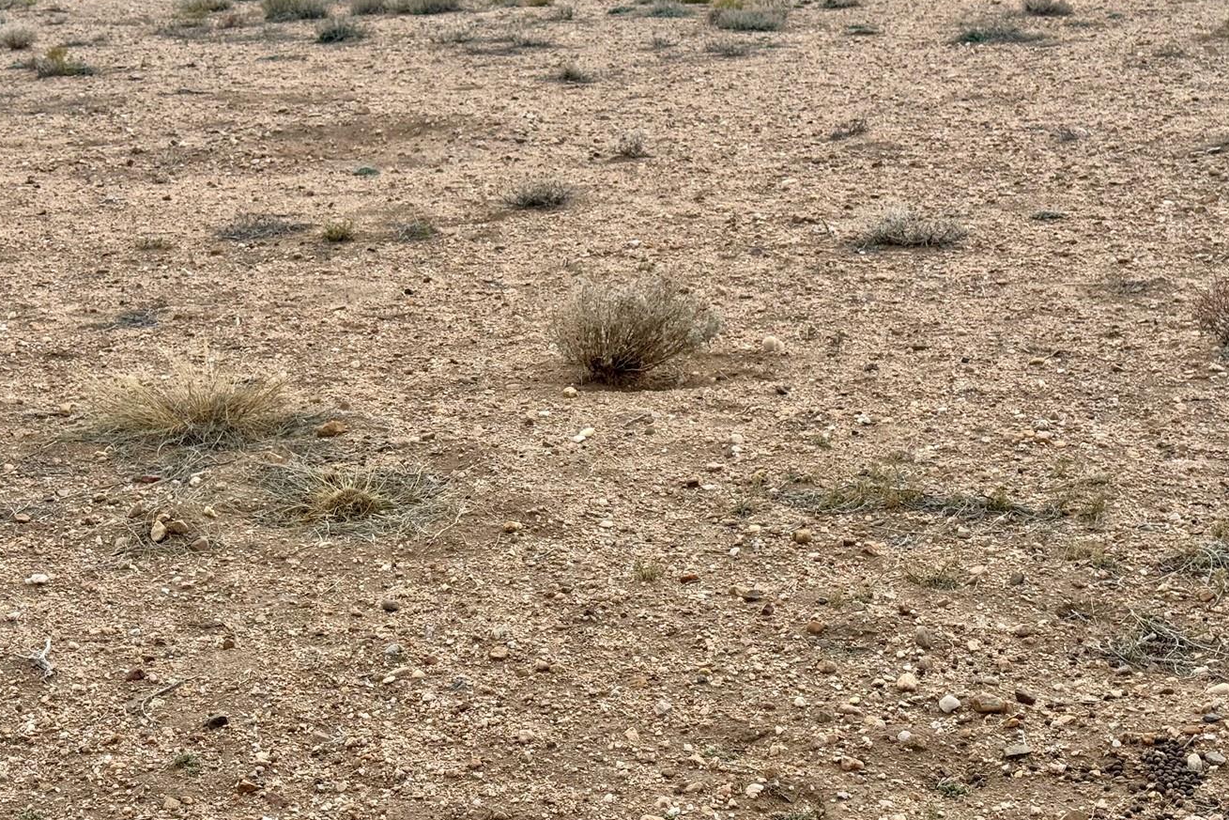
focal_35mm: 61
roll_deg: +2.6
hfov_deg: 32.8
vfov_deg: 22.3
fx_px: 2083
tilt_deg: -15.3
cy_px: 436
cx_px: 503
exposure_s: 1/3257
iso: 64
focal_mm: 6.76
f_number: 1.78
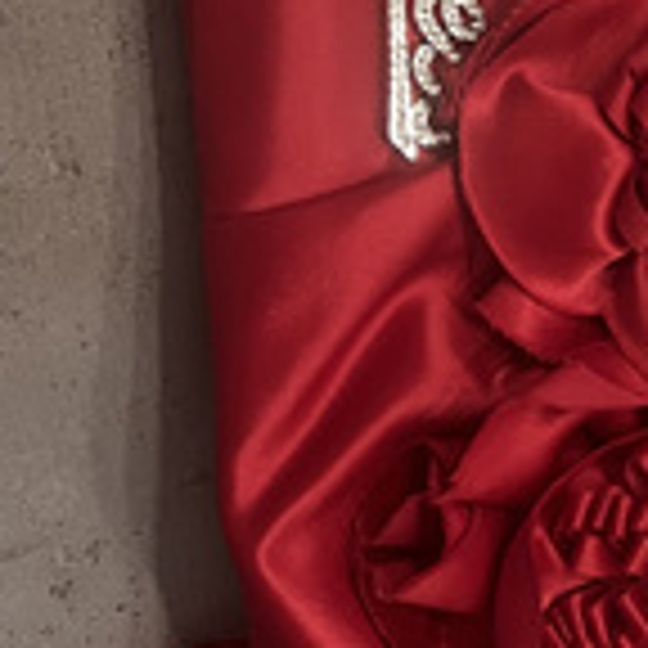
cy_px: -81
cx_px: 745
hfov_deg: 20.5
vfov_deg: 20.5
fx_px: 1694
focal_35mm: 80
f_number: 1.5
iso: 250
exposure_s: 1/50
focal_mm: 5.7
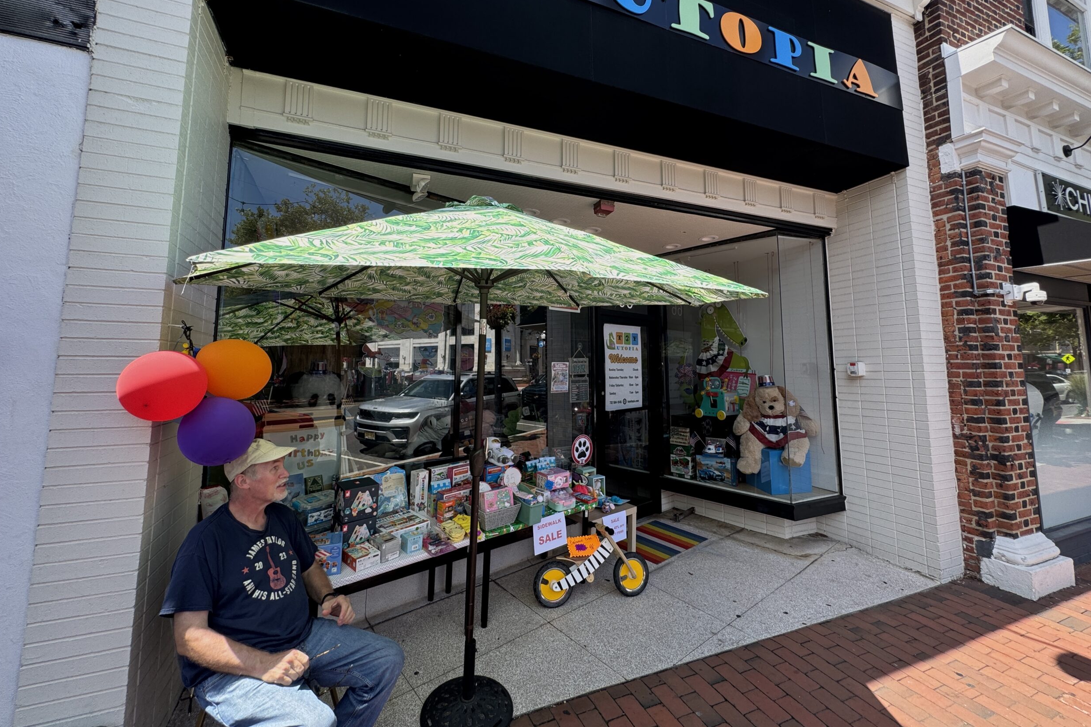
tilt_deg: +6.7
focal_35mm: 15
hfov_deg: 100.4
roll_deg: +0.4
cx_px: 550
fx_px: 455
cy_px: 320
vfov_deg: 77.0
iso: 40
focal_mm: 2.22
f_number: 2.2
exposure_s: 1/325
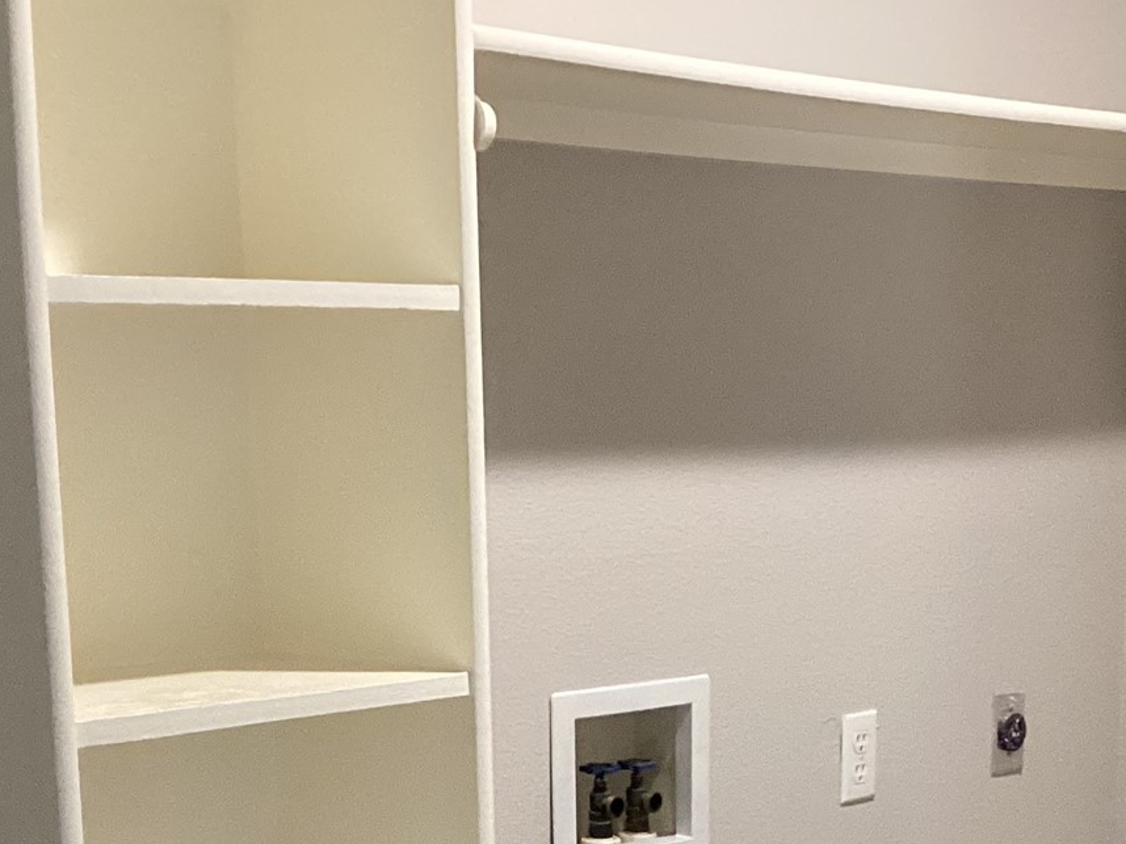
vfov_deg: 19.0
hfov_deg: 26.2
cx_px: 760
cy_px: 970
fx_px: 2406
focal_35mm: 74
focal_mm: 3.3
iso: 320
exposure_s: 1/60
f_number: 2.4
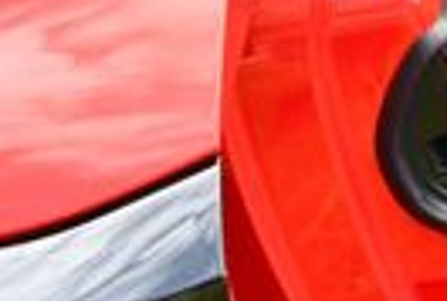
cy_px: -369
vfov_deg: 7.5
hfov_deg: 10.4
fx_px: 2168
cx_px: 1023
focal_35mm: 174
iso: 400
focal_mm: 18
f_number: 5.6
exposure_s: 1/250
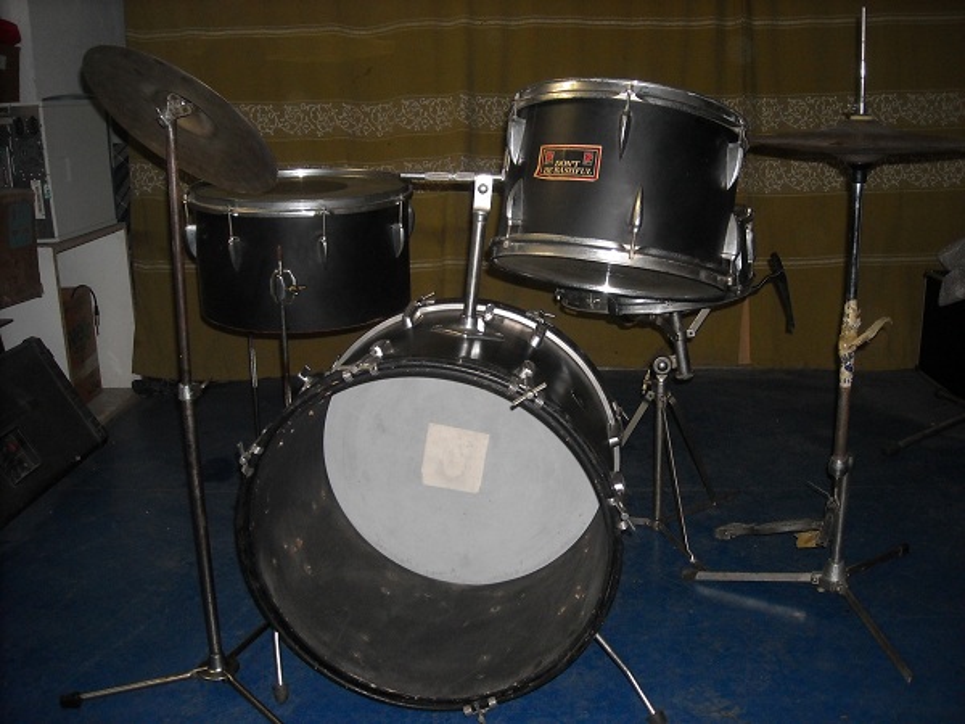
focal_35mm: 35
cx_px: 482
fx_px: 976
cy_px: 362
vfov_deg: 40.7
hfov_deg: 52.6
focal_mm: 5.7
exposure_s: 1/60
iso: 200
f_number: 2.8
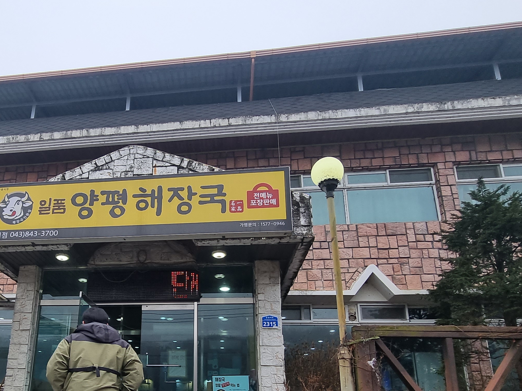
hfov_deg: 64.3
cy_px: 302
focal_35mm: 26
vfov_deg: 50.5
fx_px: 392
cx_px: 147
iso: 50
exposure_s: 1/301
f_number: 2.2
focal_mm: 2.2
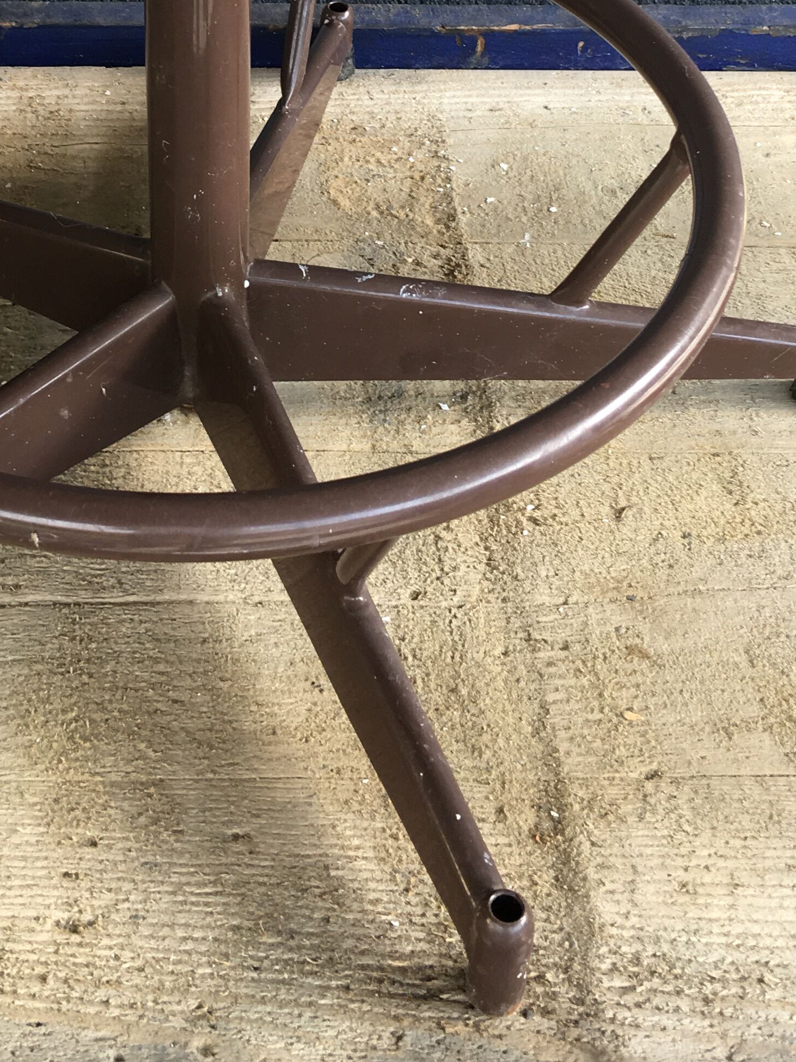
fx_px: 1839
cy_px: 57
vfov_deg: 30.4
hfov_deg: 24.3
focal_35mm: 60
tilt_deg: -30.8
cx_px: 245
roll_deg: -1.8
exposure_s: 1/100
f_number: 2.2
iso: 32
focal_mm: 4.15
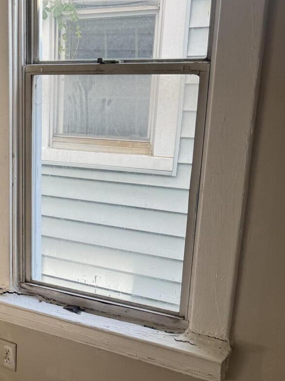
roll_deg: +2.3
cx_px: -30
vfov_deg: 30.7
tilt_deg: -22.2
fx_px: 670
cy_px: 317
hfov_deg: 22.6
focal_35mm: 61
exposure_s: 1/241
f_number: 1.78
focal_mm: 6.76
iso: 64
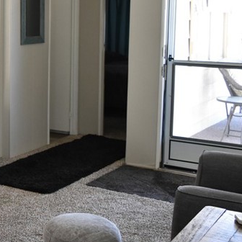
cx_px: -34
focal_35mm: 70
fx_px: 554
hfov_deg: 23.0
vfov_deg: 24.5
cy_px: 72
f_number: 3.5
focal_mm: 18
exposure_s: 1/100
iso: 1250
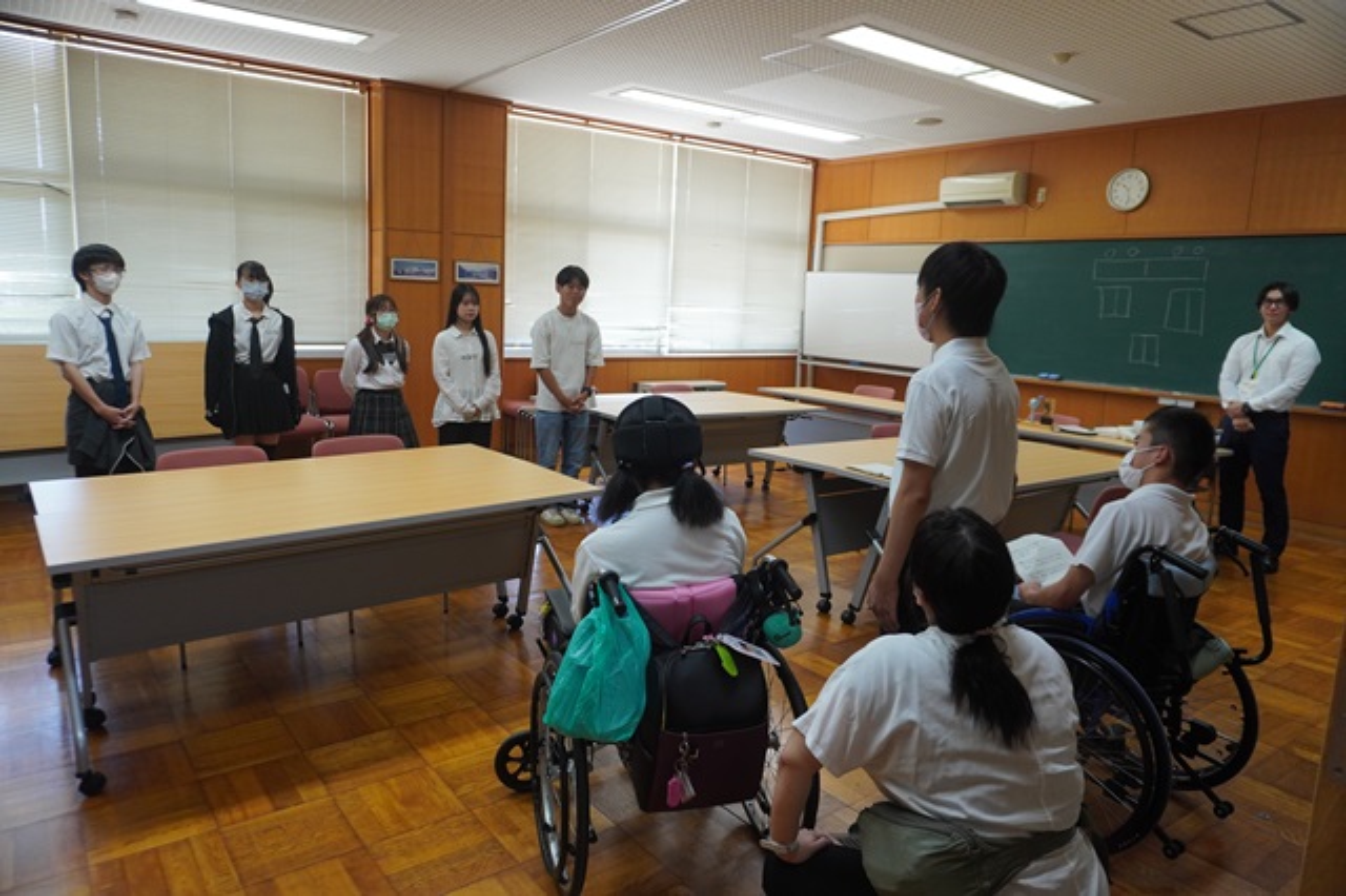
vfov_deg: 53.1
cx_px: 673
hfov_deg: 73.8
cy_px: 448
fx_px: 897
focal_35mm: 24
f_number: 4
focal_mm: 16
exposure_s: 1/160
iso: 800
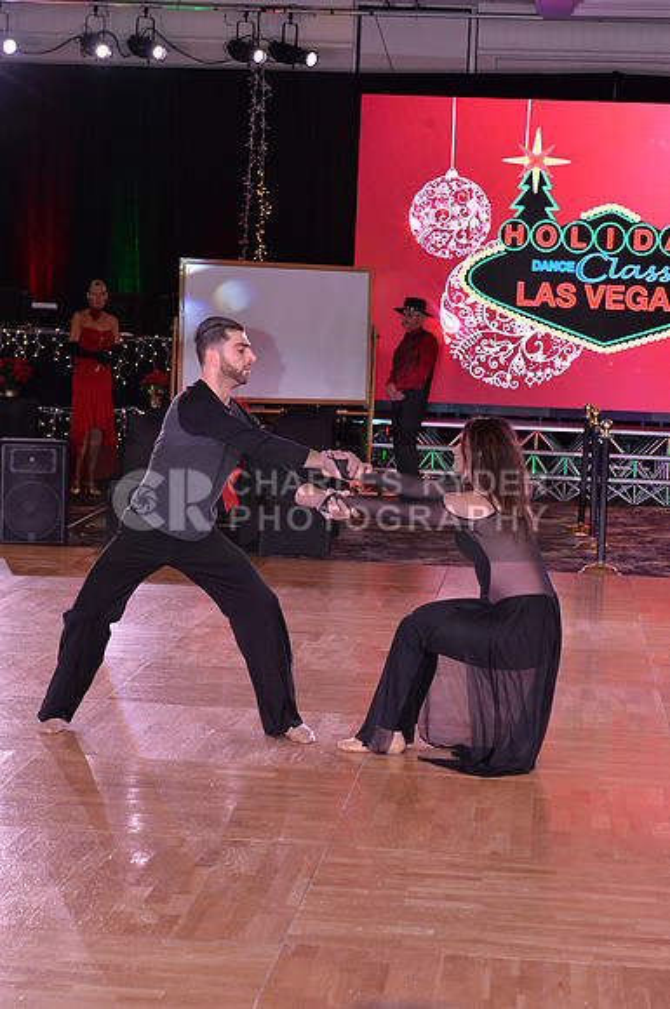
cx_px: 335
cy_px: 504
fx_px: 2408
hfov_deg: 15.8
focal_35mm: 86
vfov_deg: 23.7
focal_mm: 86
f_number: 6.3
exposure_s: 1/250
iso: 2000
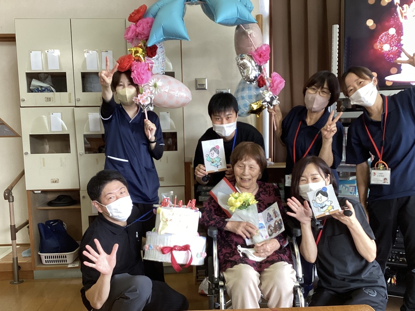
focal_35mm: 31
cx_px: 208
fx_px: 372
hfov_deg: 58.4
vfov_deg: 45.4
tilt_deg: -6.7
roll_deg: +0.3
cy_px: 156
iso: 125
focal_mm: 3.3
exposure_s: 1/60
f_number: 2.4
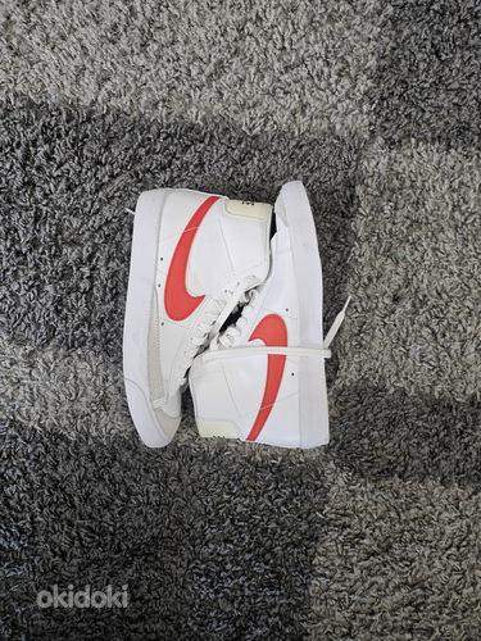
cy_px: 320
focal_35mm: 24
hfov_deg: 56.8
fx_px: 445
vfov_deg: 71.6
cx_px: 240
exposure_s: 1/100
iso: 640
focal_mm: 5
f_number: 1.8
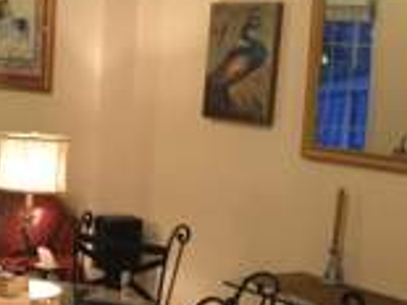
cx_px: -139
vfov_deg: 16.3
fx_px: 1057
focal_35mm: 90
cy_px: 225
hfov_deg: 19.8
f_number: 2.2
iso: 64
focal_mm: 4.15
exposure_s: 1/4
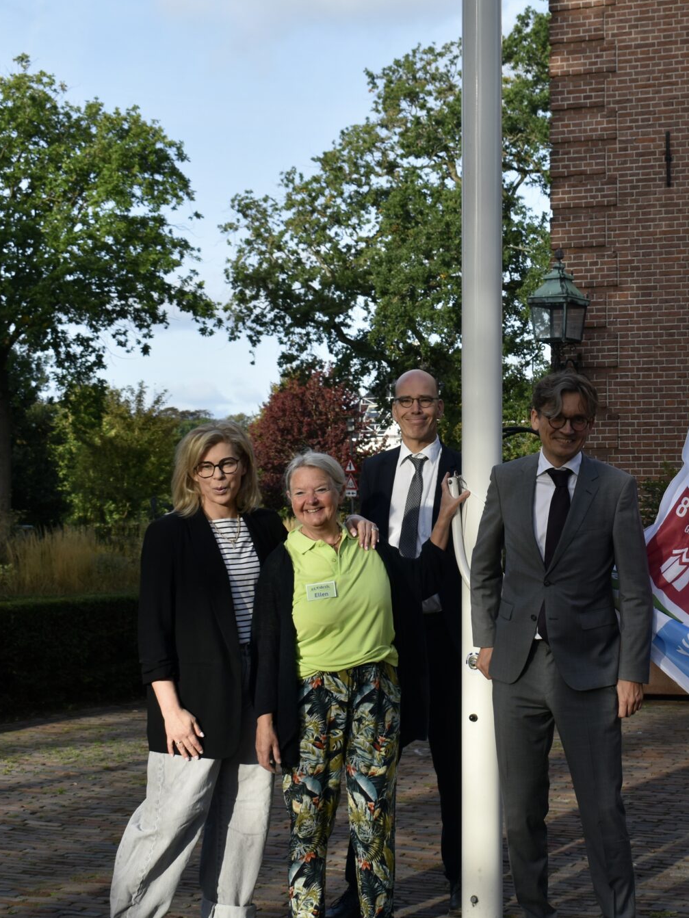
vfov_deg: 29.4
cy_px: 462
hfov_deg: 21.9
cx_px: 576
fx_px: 1751
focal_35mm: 66
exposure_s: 1/250
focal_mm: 30
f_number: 7.1
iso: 200
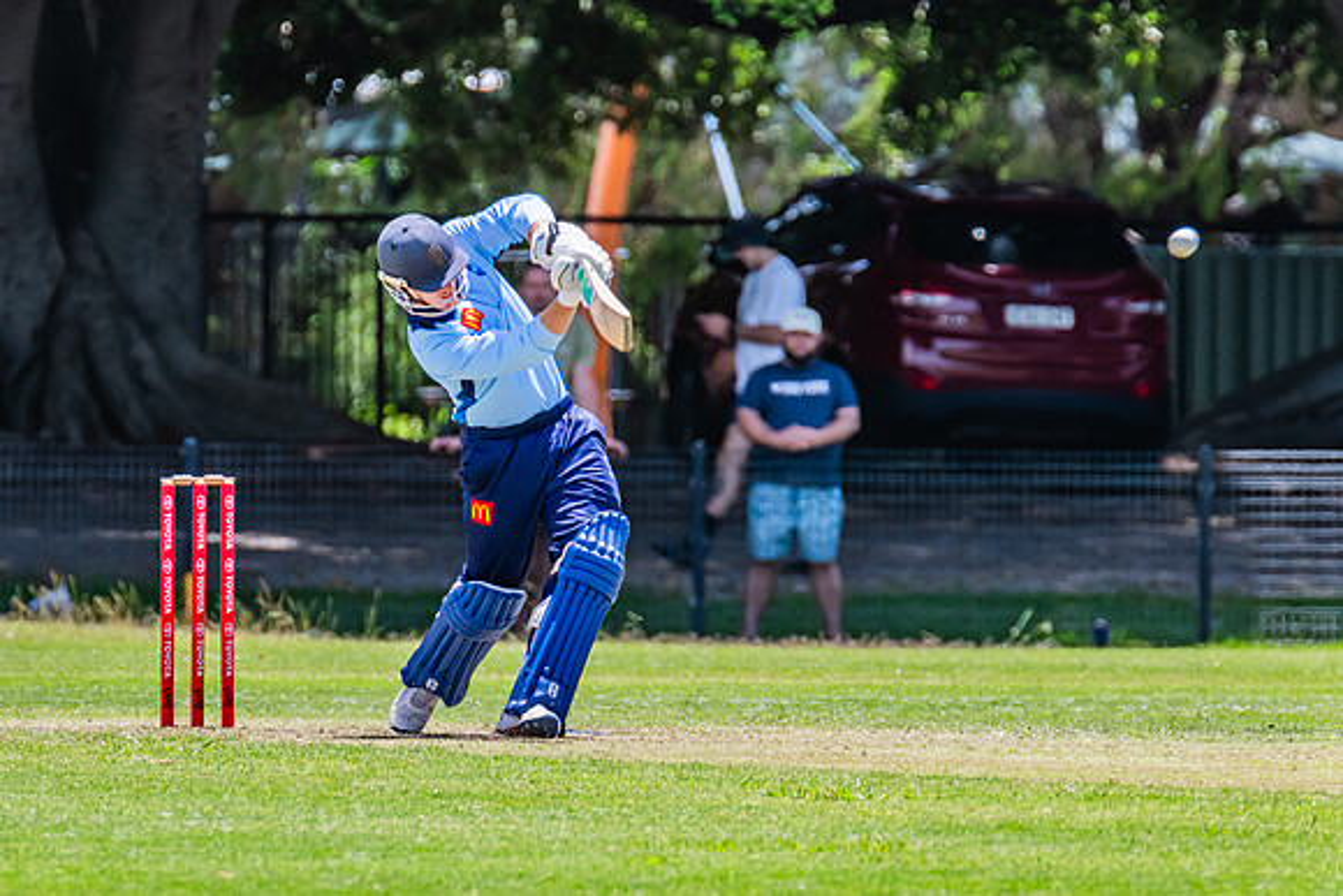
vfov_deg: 1.7
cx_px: 453
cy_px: 469
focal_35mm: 831
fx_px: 31002
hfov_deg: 2.5
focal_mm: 600
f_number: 10
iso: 800
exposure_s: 1/1000
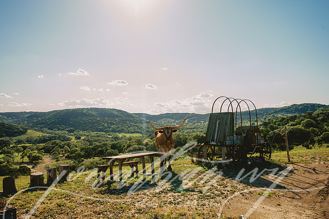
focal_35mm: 36
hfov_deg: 53.2
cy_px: 110
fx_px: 329
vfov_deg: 36.8
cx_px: 164
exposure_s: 1/640
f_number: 4.5
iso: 64
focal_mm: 36
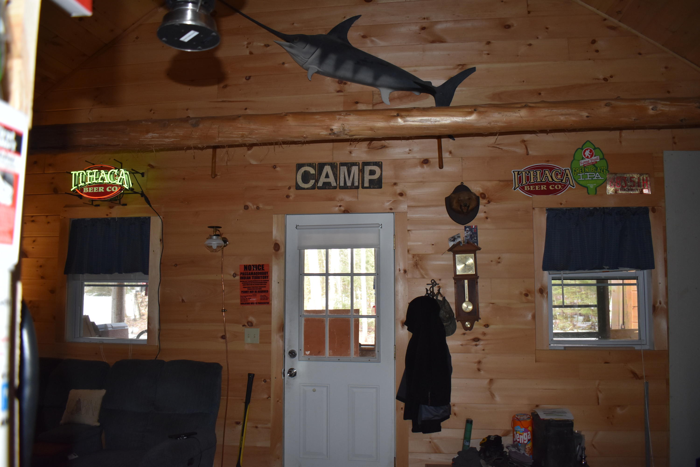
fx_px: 525
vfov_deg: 47.9
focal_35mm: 27
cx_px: 350
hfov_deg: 67.4
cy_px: 234
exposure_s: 1/160
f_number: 3.5
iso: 800
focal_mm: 18
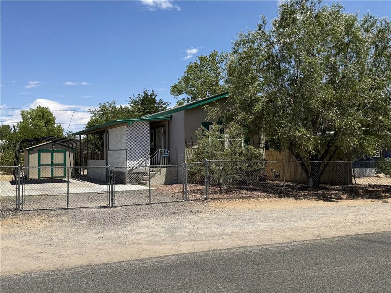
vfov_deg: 39.6
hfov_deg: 51.4
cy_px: 146
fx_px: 407
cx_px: 196
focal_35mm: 36
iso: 80
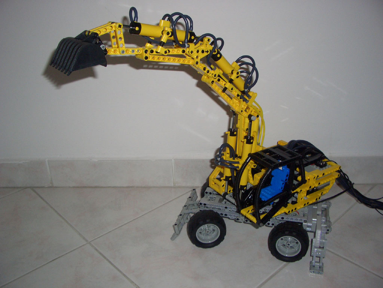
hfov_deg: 52.6
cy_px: 144
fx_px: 387
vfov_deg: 40.7
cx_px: 192
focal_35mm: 35
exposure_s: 1/60
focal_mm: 5.8
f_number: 4.3
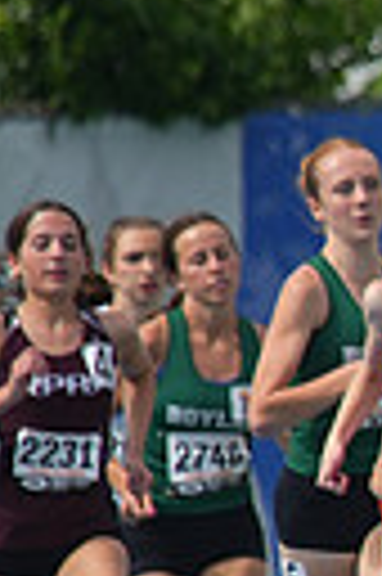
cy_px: 439
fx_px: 28933
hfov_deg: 0.8
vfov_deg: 1.1
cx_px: 1209
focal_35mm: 1813
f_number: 5.6
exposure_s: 1/1250
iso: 320
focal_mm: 400
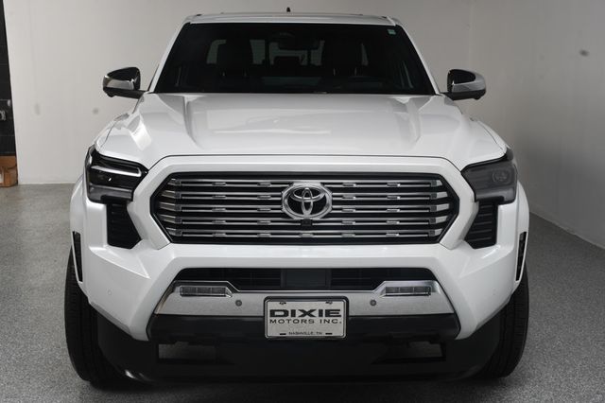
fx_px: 806
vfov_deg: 28.0
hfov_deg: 41.1
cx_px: 302
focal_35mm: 48
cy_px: 202
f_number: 13
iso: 100
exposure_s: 1/160
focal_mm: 32
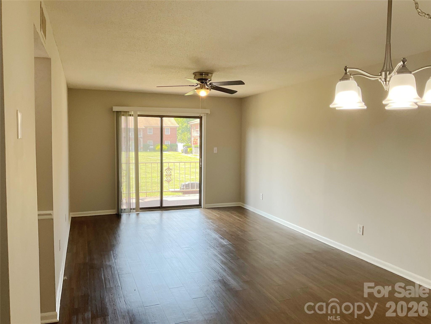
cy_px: 162
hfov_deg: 61.7
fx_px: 361
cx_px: 216
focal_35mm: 29
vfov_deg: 48.2
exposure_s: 1/120
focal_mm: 3
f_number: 1.8
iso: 40
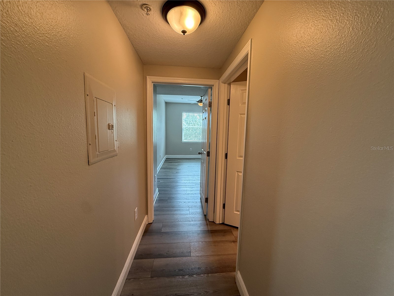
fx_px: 159
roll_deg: -1.5
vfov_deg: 85.7
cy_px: 148
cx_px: 197
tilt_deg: -6.8
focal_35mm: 14
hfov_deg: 102.1
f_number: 2.2
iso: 160
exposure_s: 1/120
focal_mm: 2.22
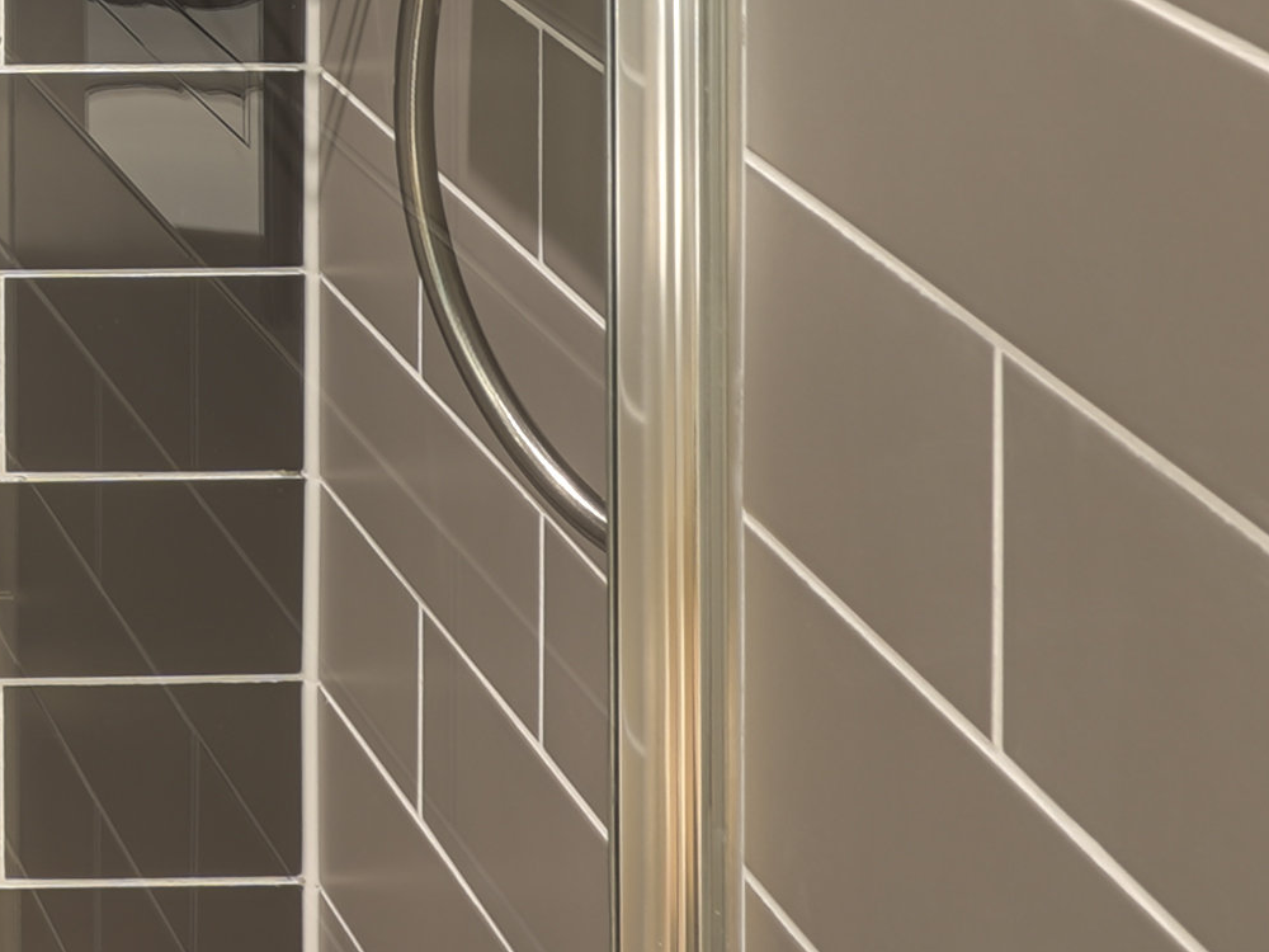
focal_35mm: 98
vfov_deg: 13.9
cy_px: -602
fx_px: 3593
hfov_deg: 16.9
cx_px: -935
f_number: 10
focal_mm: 17
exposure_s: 8
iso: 50
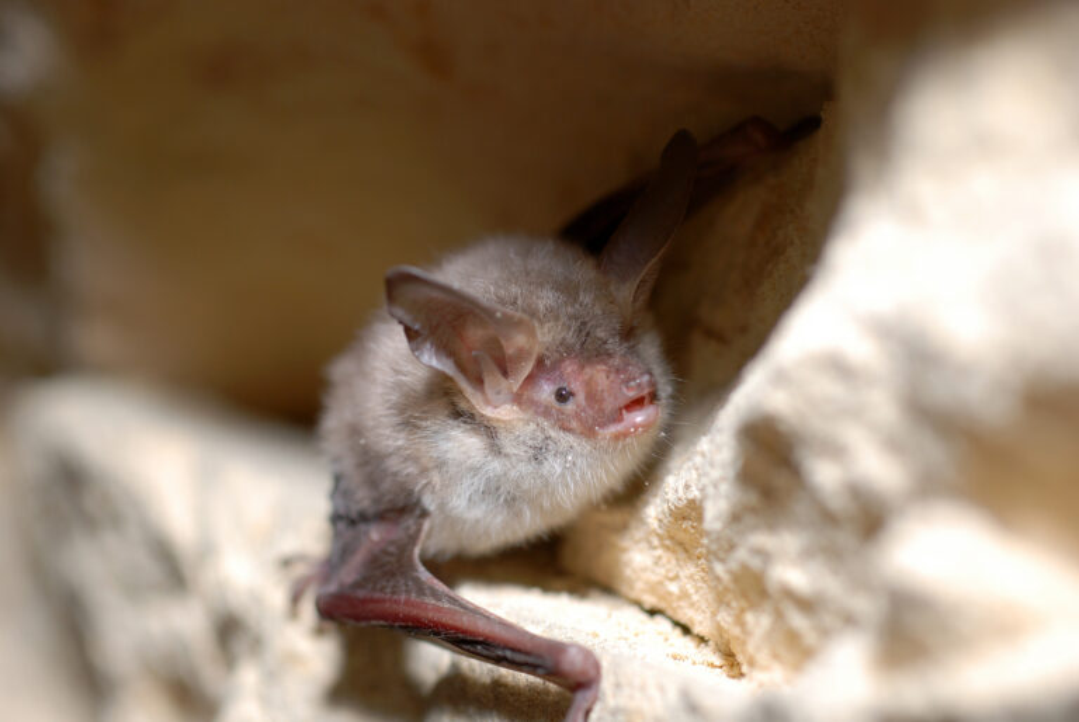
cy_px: 361
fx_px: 2701
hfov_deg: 22.6
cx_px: 540
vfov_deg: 15.2
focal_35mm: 90
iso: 125
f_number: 5
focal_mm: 60
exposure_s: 1/160
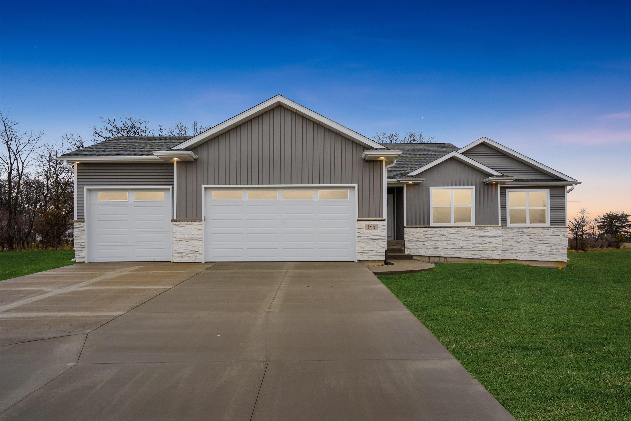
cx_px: 316
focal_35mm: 20
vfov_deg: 61.9
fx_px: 351
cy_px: 210
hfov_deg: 84.0
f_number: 9
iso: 400
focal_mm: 20
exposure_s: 1/500
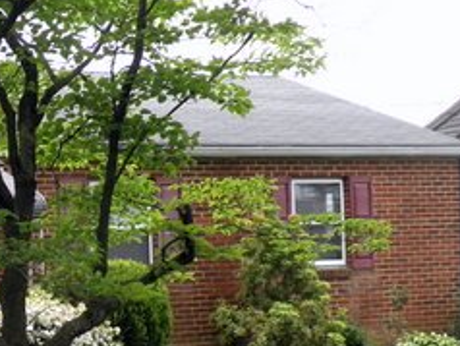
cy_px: 269
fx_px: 1144
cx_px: -118
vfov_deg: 17.1
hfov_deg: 20.9
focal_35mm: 86
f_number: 3.7
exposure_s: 1/125
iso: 64
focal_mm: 5.9
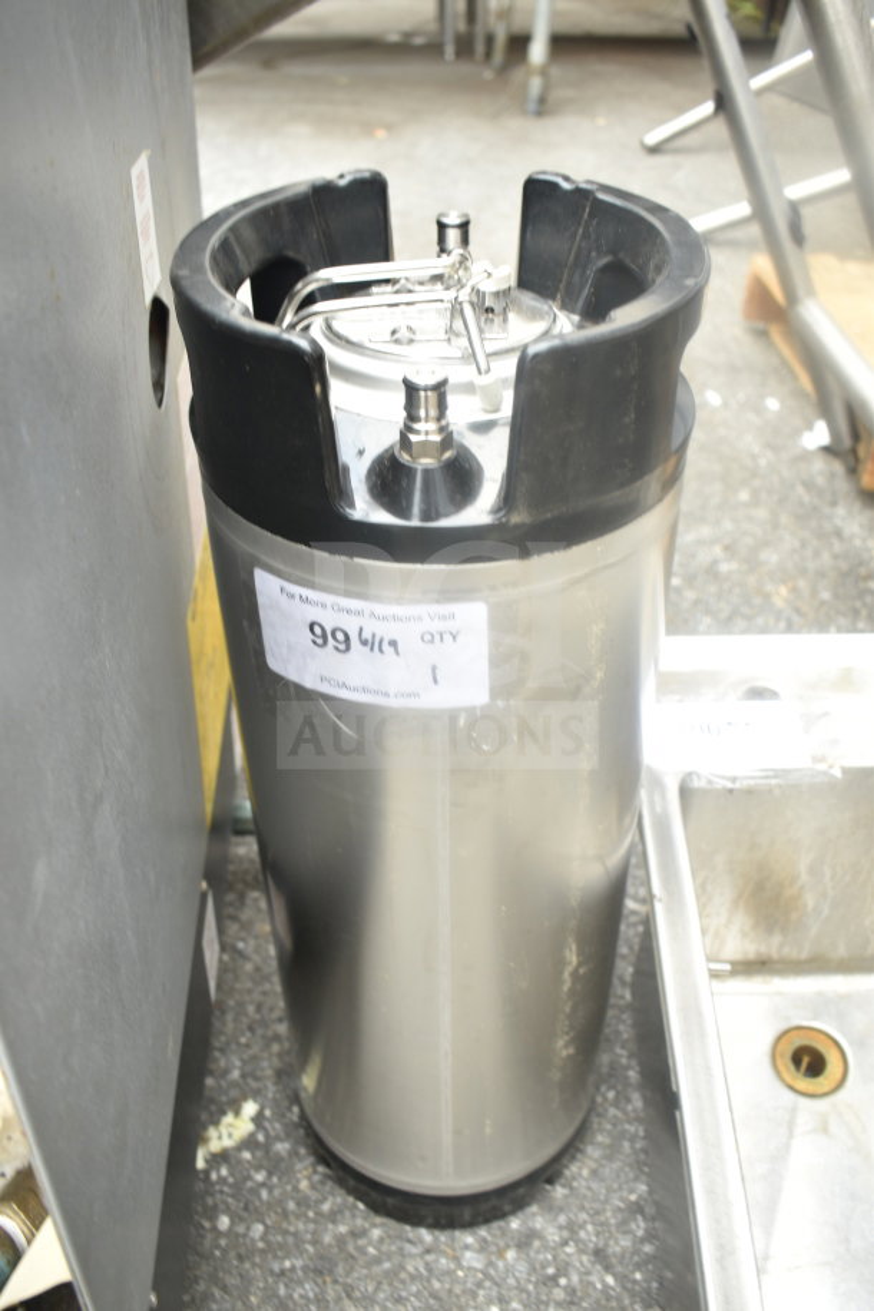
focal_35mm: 32
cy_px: 656
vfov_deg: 59.5
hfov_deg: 41.7
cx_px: 437
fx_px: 1147
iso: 200
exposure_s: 1/60
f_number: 3.8
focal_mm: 21
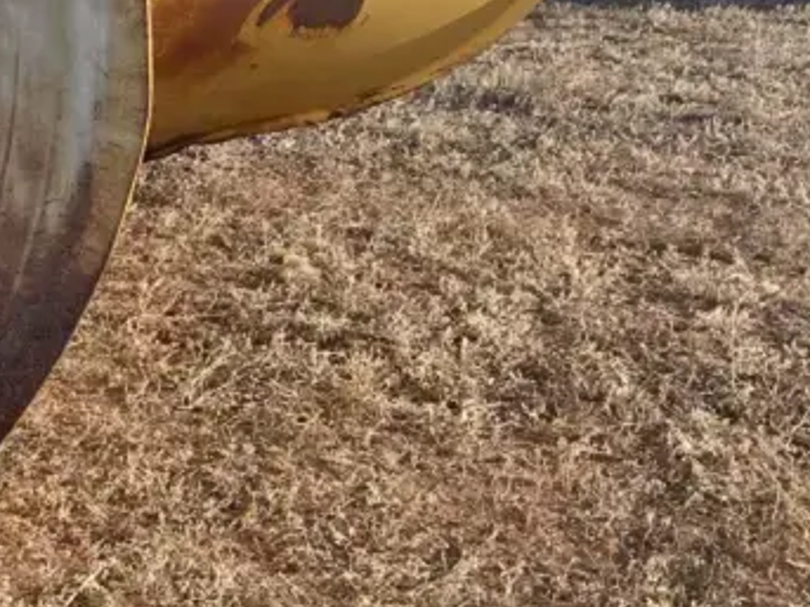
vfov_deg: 20.7
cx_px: 61
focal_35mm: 70
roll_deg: +0.4
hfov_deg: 26.7
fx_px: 1637
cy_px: 104
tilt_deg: -13.0
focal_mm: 5.1
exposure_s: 1/1279
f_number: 1.6
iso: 32
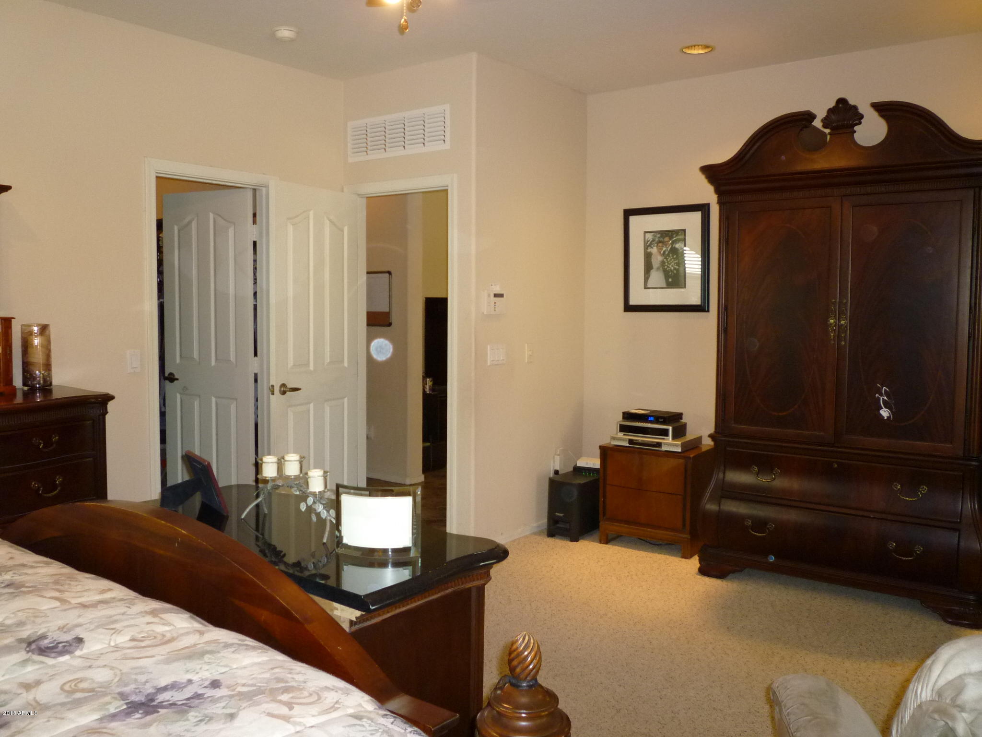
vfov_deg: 48.2
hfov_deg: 61.7
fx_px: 823
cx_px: 491
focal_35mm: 29
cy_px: 368
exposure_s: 1/30
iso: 250
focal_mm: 5.2
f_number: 3.3
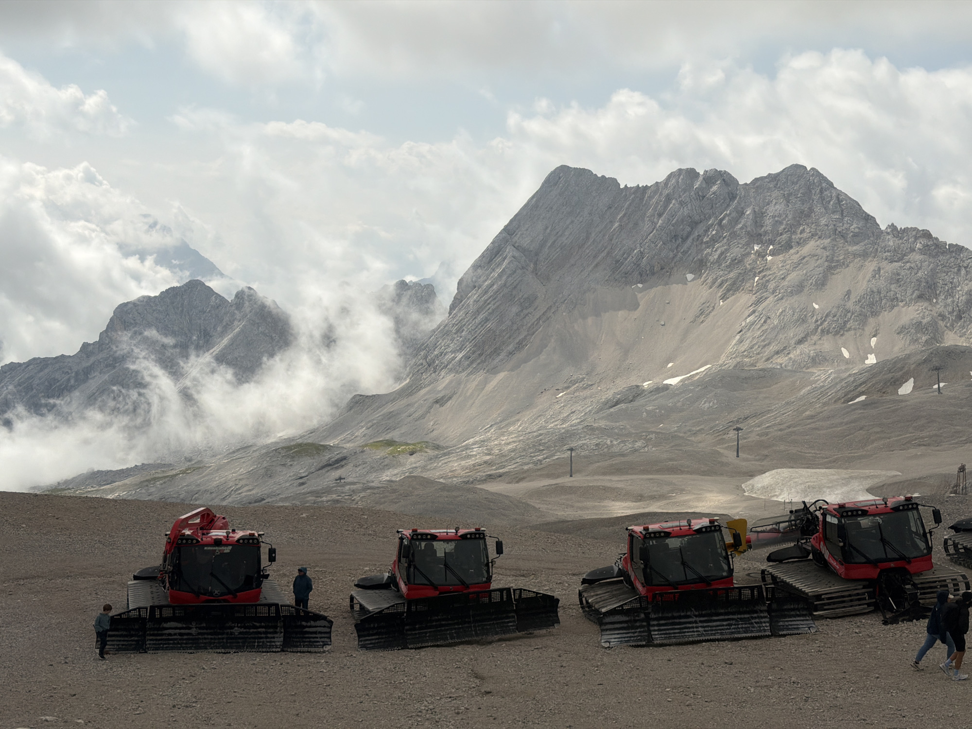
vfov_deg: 30.3
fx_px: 1348
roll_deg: -0.2
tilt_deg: -6.4
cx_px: 486
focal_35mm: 48
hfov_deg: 39.7
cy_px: 364
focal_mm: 6.76
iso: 80
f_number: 1.78
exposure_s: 1/7143
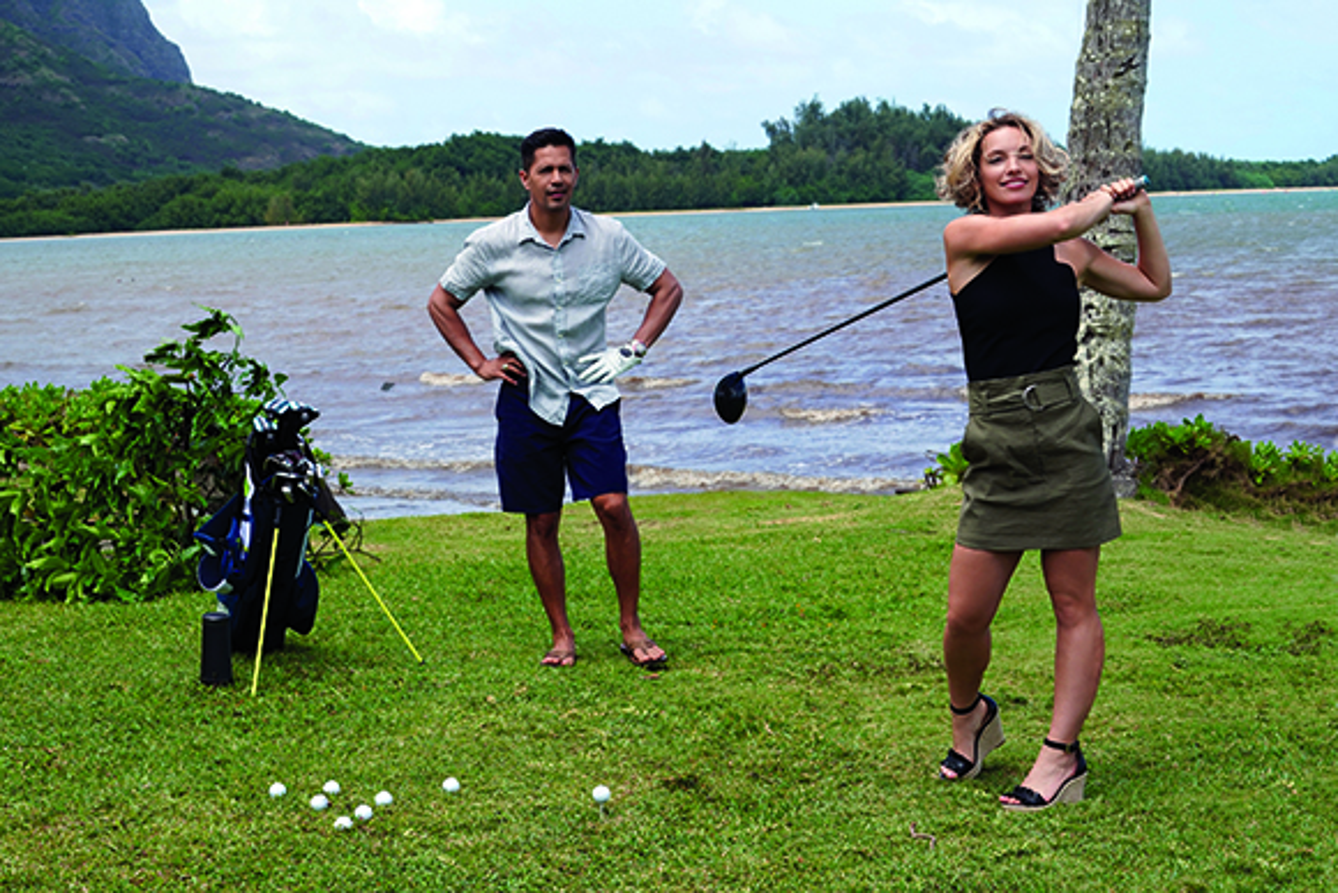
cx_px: 669
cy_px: 446
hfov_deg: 28.8
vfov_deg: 19.5
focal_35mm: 70
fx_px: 2602
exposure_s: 1/250
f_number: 11
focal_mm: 70
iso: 250
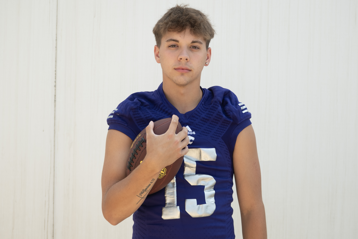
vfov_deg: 13.0
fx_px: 1044
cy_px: 120
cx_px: 179
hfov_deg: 19.5
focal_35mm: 105
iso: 100
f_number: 4.5
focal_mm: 70
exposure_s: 1/320
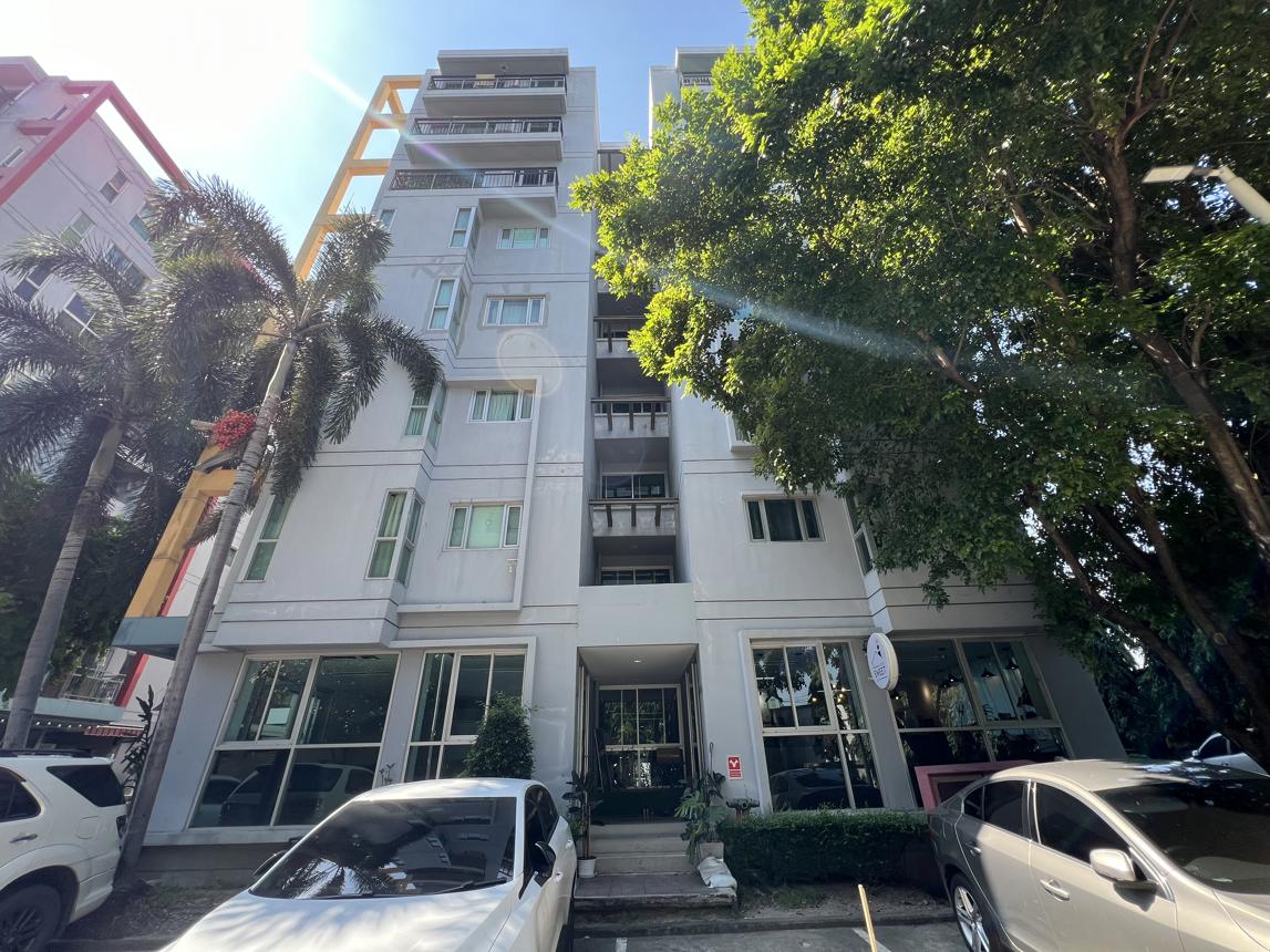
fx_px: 477
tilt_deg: +30.3
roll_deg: +2.3
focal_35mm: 13
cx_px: 635
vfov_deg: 89.9
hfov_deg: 106.2
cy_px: 476
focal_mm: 1.57
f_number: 1.8
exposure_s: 1/312
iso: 32
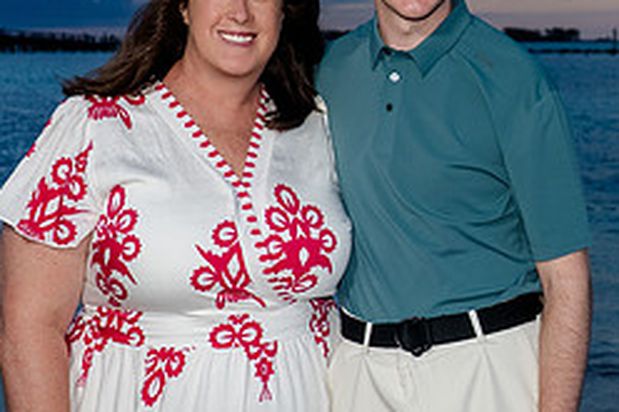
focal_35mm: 82
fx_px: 1409
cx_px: 557
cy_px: 129
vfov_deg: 16.6
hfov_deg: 24.1
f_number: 5.6
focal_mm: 35
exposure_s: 1/160
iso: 400
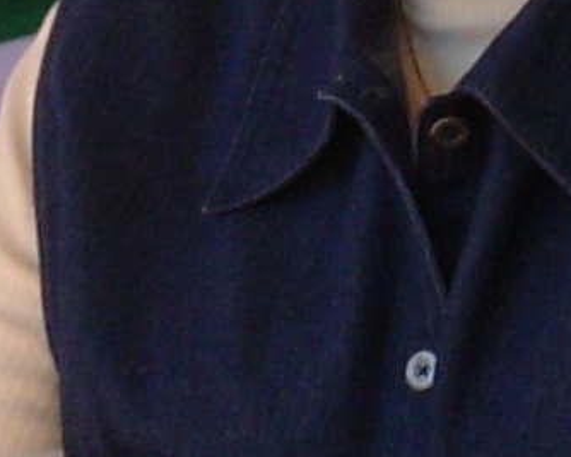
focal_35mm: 856
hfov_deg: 2.3
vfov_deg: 1.8
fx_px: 14462
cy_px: 690
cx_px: -537
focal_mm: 17.2
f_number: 4
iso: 50
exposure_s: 1/148
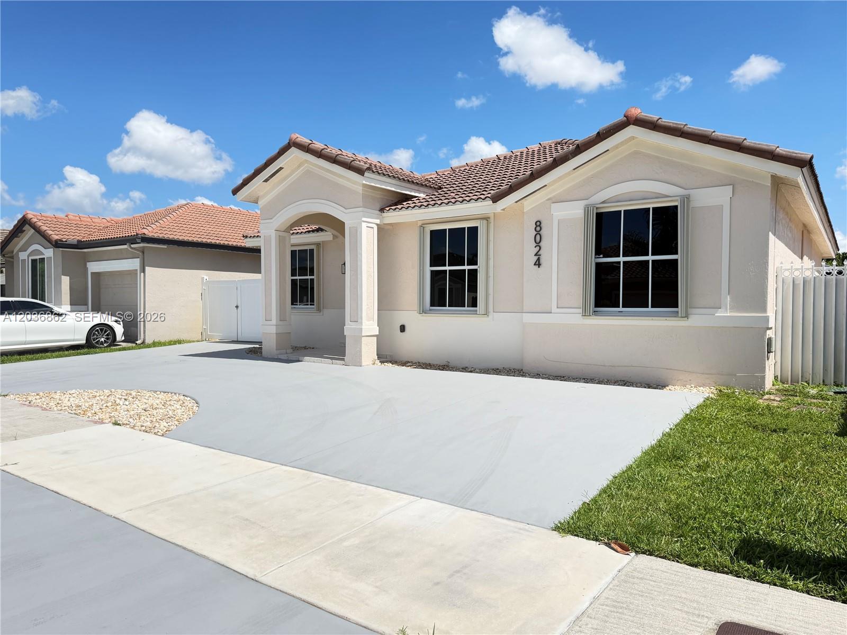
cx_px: 424
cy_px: 318
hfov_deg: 71.6
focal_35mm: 24
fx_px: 587
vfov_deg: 56.8
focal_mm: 6.76
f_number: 1.78
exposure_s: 1/3953
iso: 125
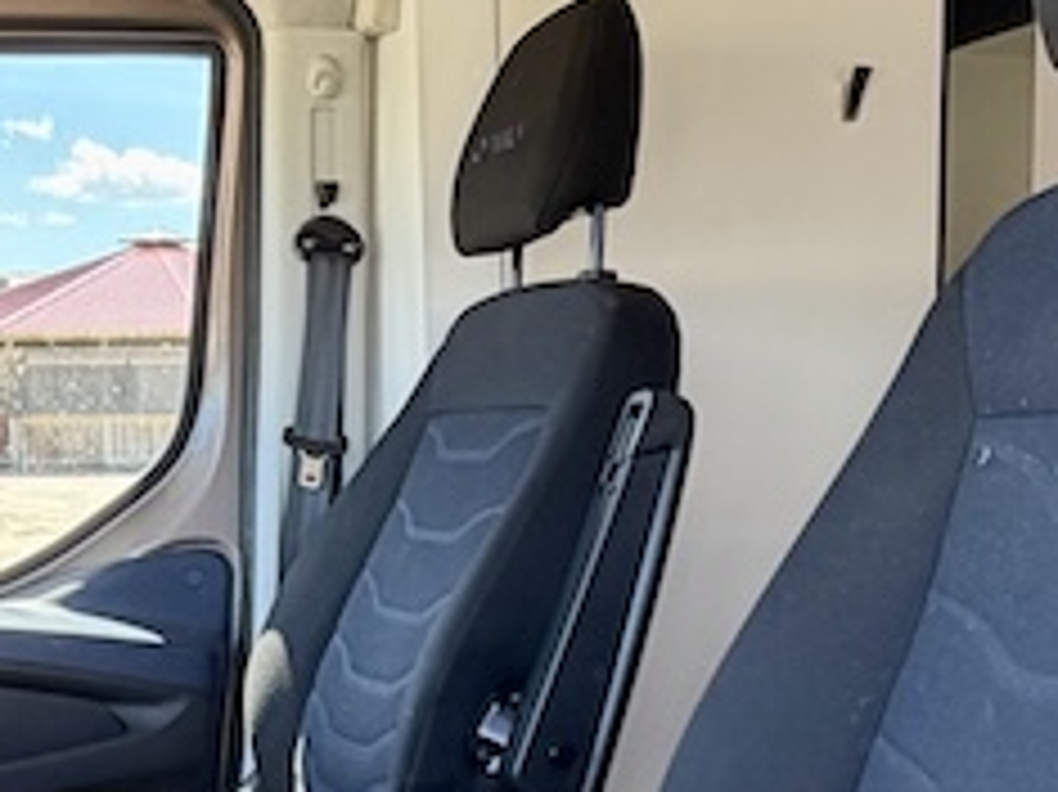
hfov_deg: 31.4
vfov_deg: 23.1
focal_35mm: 61
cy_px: 774
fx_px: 1863
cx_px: 342
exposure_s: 1/121
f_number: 2.2
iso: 64
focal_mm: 2.22
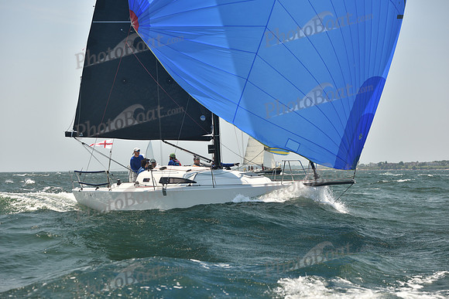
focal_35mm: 75
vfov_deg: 18.2
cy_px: 150
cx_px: 224
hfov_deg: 27.0
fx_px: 936
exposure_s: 1/640
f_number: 5
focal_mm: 75
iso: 250
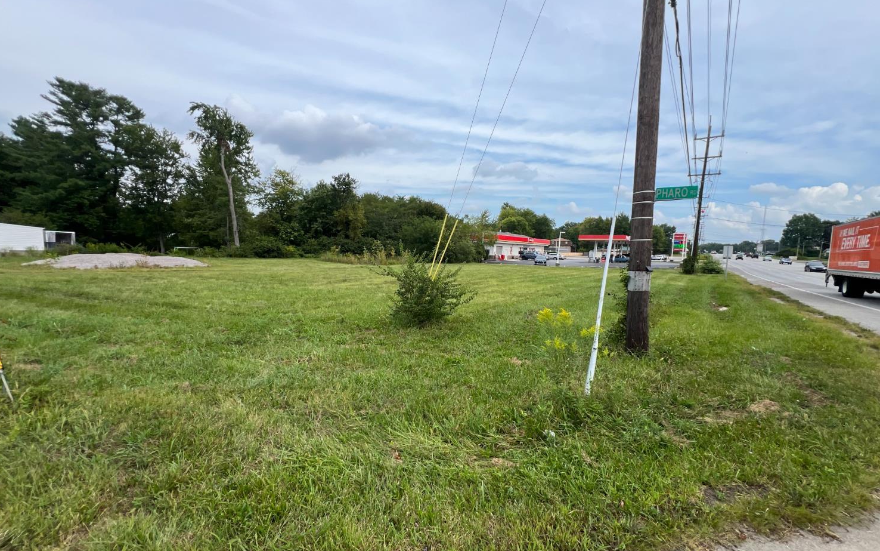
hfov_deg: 105.3
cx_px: 440
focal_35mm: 14
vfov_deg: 78.6
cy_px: 286
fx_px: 336
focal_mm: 1.57
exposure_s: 1/1054
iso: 32
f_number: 1.8
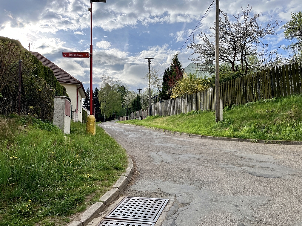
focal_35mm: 26
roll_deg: -0.1
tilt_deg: +4.6
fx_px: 227
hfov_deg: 67.3
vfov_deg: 53.1
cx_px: 151
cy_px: 113
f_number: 1.6
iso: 50
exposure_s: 1/2825
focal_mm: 5.1
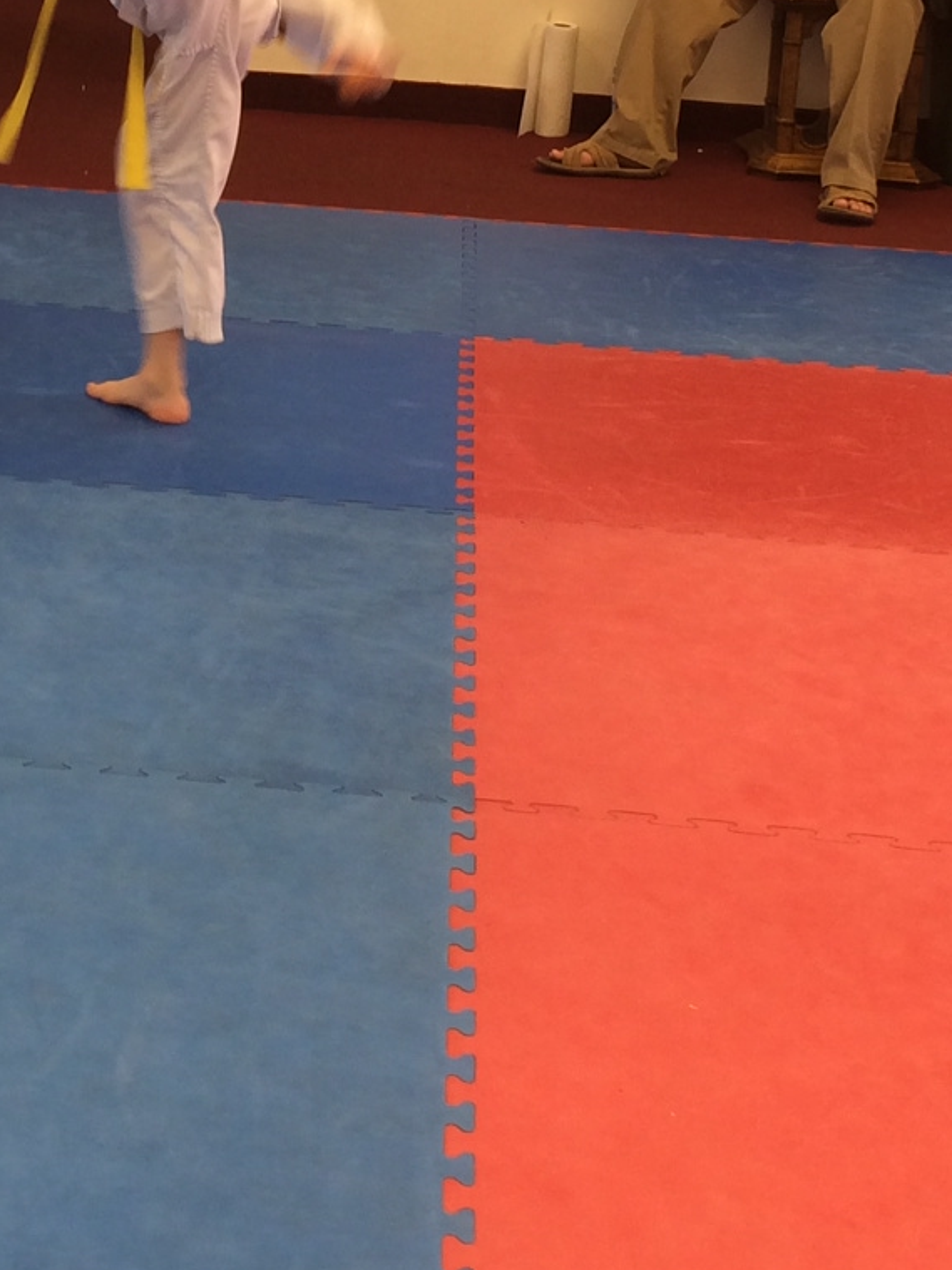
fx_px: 2971
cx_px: 211
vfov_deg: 23.4
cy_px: 87
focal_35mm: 81
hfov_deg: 18.1
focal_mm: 4.12
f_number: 2.2
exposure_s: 1/30
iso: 50
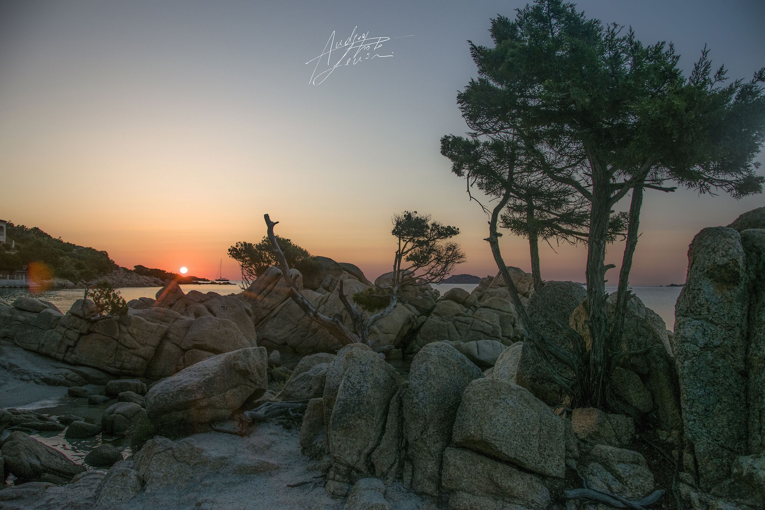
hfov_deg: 67.4
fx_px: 574
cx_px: 382
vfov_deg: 47.9
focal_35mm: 27
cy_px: 255
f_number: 5.6
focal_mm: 18
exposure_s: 1/400
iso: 250
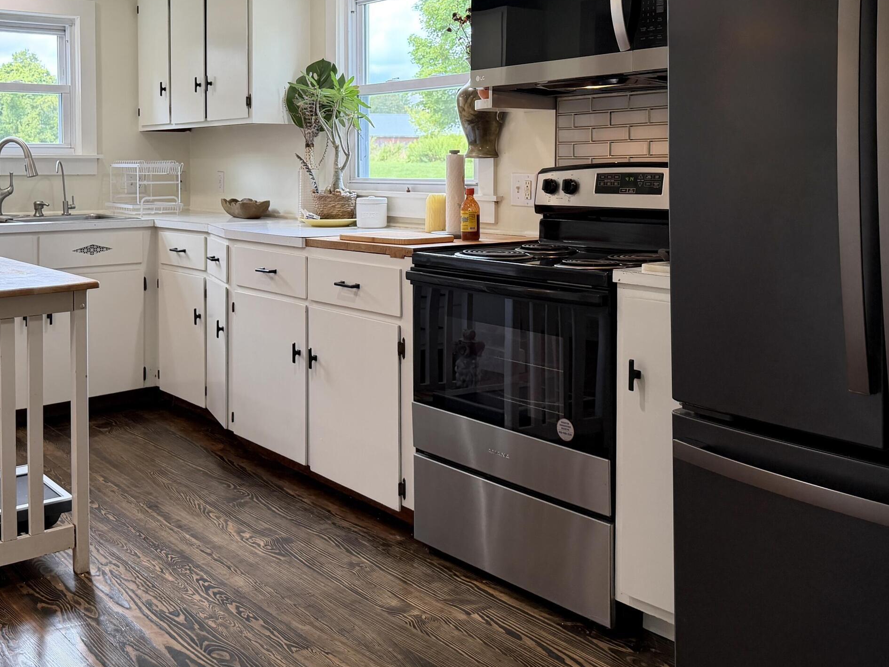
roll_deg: +0.8
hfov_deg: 47.1
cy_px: 182
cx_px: 301
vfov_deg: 36.1
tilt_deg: -1.6
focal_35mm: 39
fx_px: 1002
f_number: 1.78
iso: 200
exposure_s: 1/132
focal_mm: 6.76
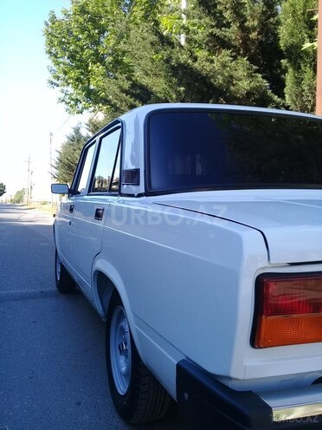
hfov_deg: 45.4
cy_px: 215
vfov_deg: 58.4
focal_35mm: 31
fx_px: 384
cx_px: 161
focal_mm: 3.3
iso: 50
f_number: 2.2
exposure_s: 1/310
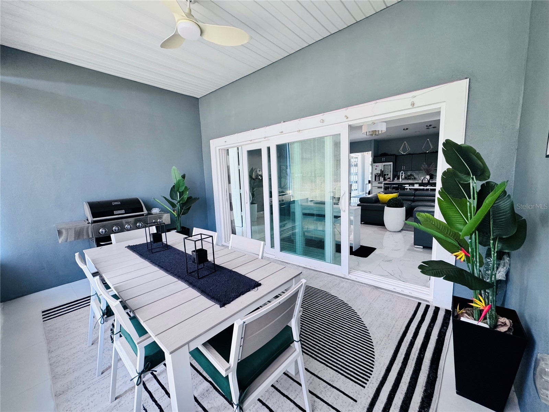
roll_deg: +2.2
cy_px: 206
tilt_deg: -8.5
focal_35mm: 14
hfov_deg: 102.1
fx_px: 222
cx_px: 274
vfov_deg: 85.7
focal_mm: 2.22
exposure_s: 1/120
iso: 250
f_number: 2.2
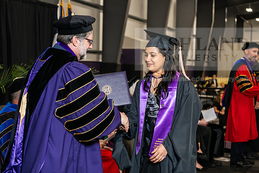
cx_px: 120
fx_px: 576
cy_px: 90
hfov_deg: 25.3
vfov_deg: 17.1
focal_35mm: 80
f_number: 5
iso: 2000
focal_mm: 70
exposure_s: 1/200
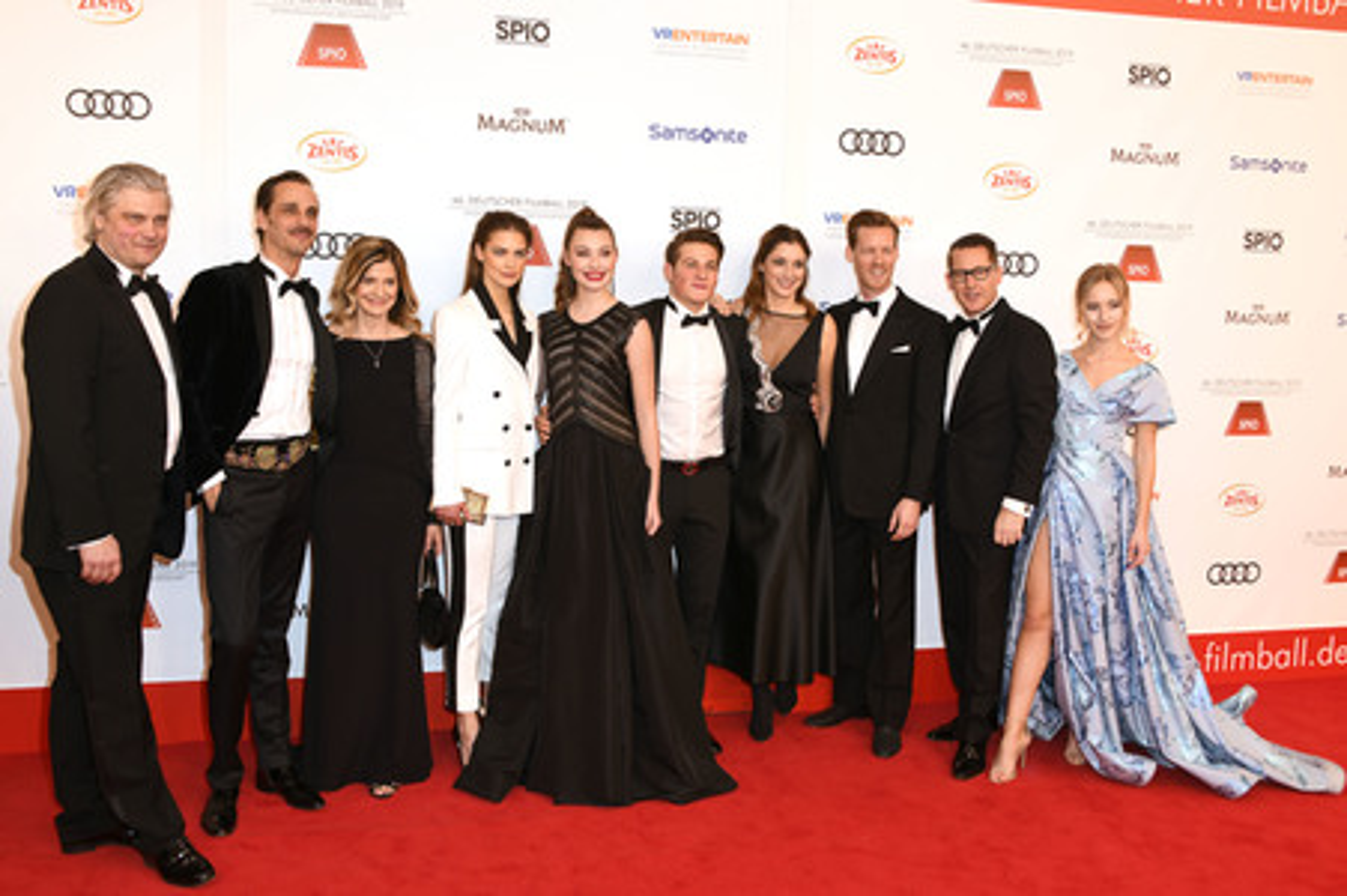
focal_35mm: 32
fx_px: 1196
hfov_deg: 58.8
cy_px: 448
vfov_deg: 41.1
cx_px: 674
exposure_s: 1/125
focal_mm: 32
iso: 250
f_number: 6.3
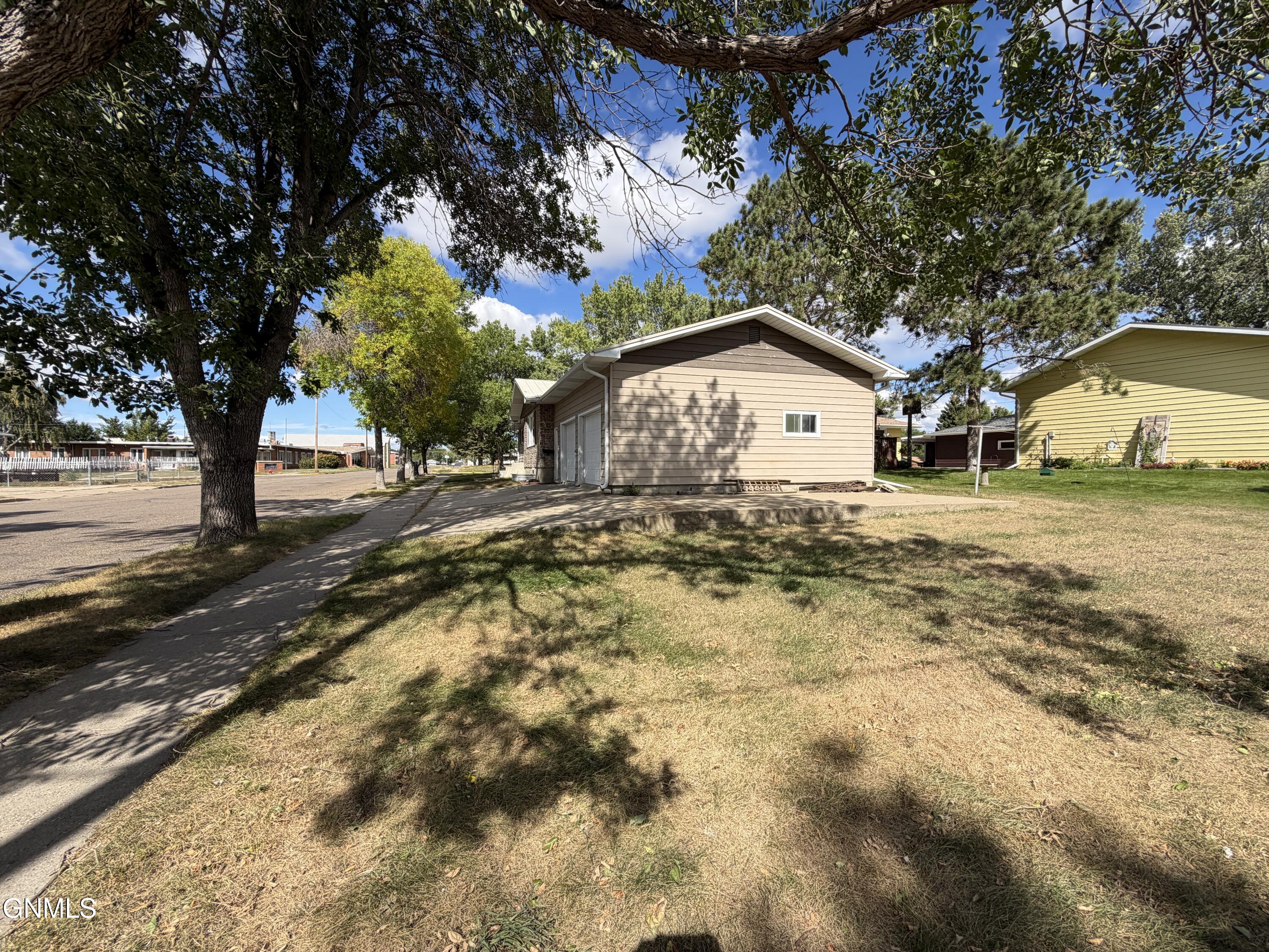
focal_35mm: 14
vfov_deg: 85.7
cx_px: 634
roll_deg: +0.7
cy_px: 476
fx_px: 513
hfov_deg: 102.1
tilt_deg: -0.1
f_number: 2.2
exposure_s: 1/770
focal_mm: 2.22
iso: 25
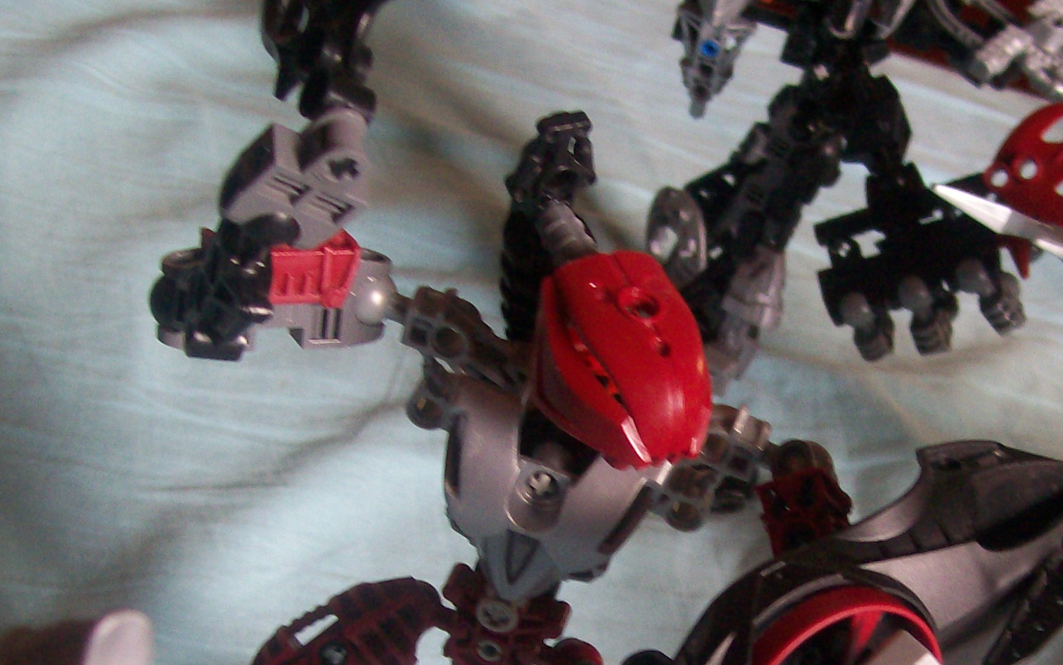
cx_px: 667
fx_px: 1912
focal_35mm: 66
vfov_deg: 19.2
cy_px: 645
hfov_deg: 30.9
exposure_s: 1/32
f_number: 2.7
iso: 115
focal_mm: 6
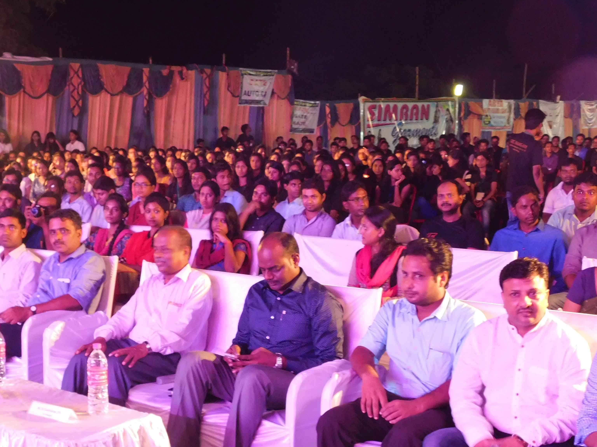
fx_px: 931
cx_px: 236
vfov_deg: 26.9
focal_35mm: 54
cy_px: 302
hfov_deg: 35.4
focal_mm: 6.3
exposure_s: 1/8
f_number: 3.5
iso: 400
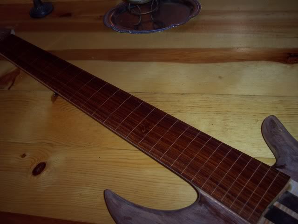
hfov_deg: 49.0
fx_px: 327
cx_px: 149
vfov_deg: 37.7
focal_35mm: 38
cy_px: 112
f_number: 2.8
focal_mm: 8
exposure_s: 1/30
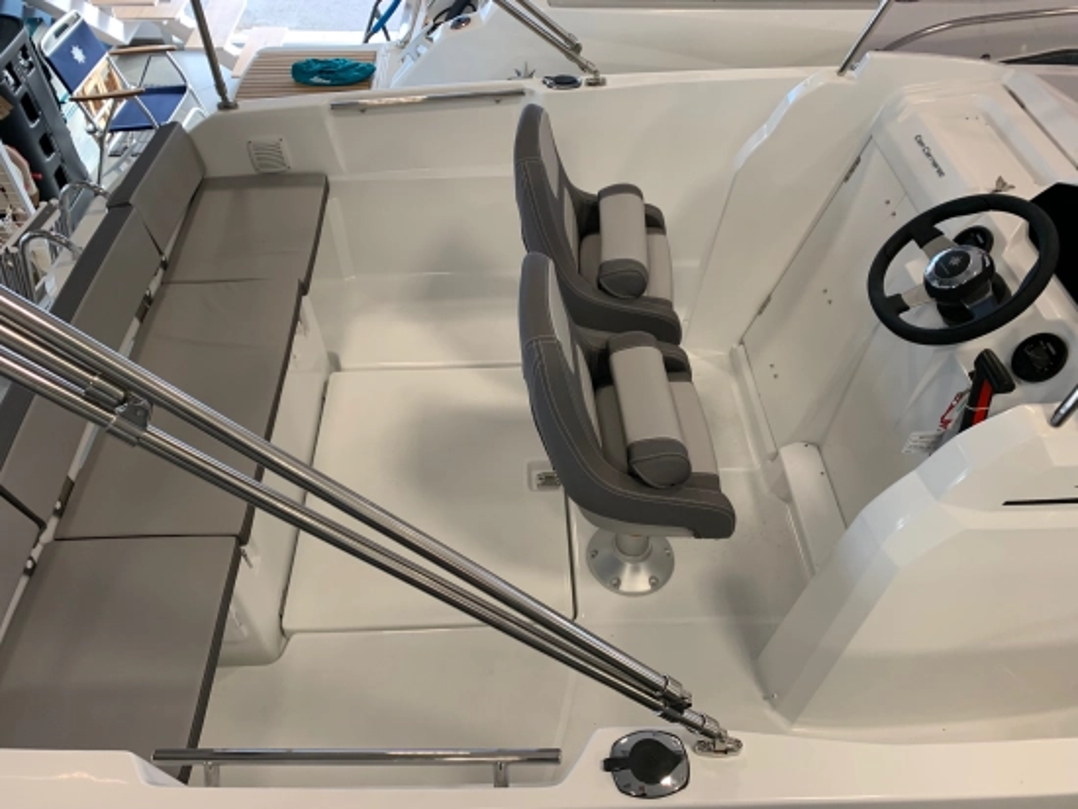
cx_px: 539
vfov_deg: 53.1
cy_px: 404
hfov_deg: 67.3
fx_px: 810
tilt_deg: -46.5
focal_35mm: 26
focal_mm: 4.25
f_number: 1.8
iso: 100
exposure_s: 1/50
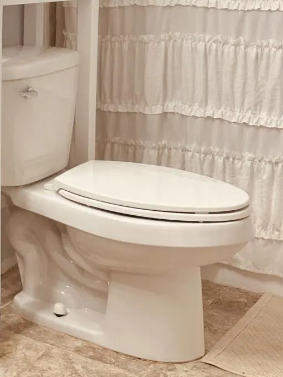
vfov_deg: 26.9
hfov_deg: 19.0
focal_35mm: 71
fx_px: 774
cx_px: -101
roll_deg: -0.3
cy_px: 81
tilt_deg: -8.5
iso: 80
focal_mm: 6.86
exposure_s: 1/120
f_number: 1.78
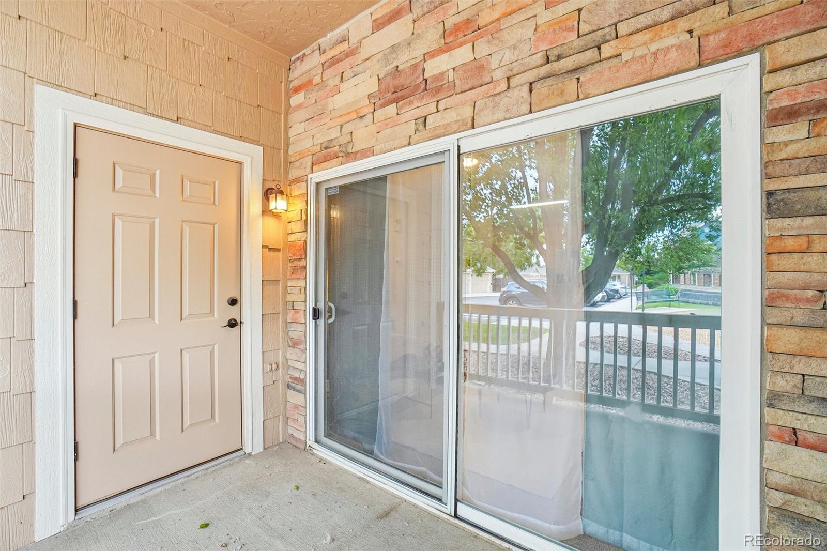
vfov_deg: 77.3
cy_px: 276
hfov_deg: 100.4
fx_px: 344
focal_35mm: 15
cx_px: 414
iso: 400
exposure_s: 1/15
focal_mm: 10
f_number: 8
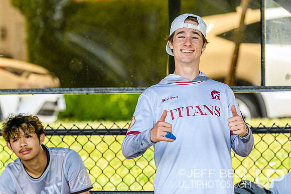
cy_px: 78
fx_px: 1777
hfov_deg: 9.4
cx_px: 175
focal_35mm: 220
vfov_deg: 6.3
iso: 200
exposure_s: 1/400
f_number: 3.2
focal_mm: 122
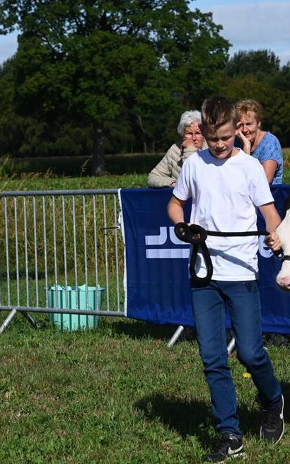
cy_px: 232
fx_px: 1947
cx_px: 231
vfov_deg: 13.6
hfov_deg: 8.5
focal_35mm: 154
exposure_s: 1/1600
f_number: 10
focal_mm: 100
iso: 500
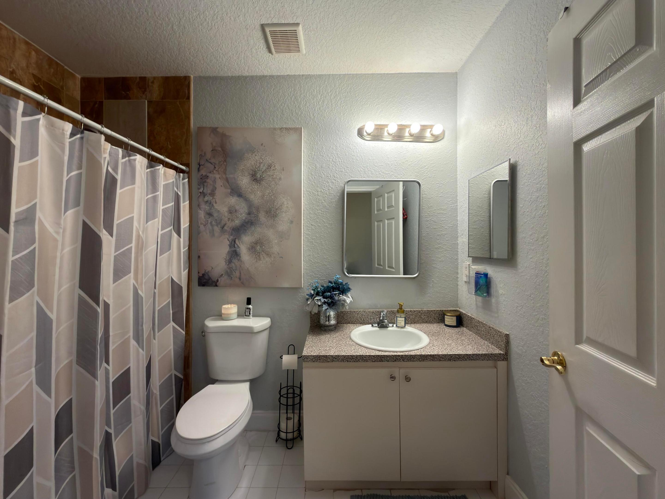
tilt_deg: -1.1
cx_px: 332
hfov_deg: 102.1
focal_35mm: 14
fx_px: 269
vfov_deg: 85.7
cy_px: 250
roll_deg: -1.3
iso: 64
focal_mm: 2.22
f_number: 2.2
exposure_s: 1/60
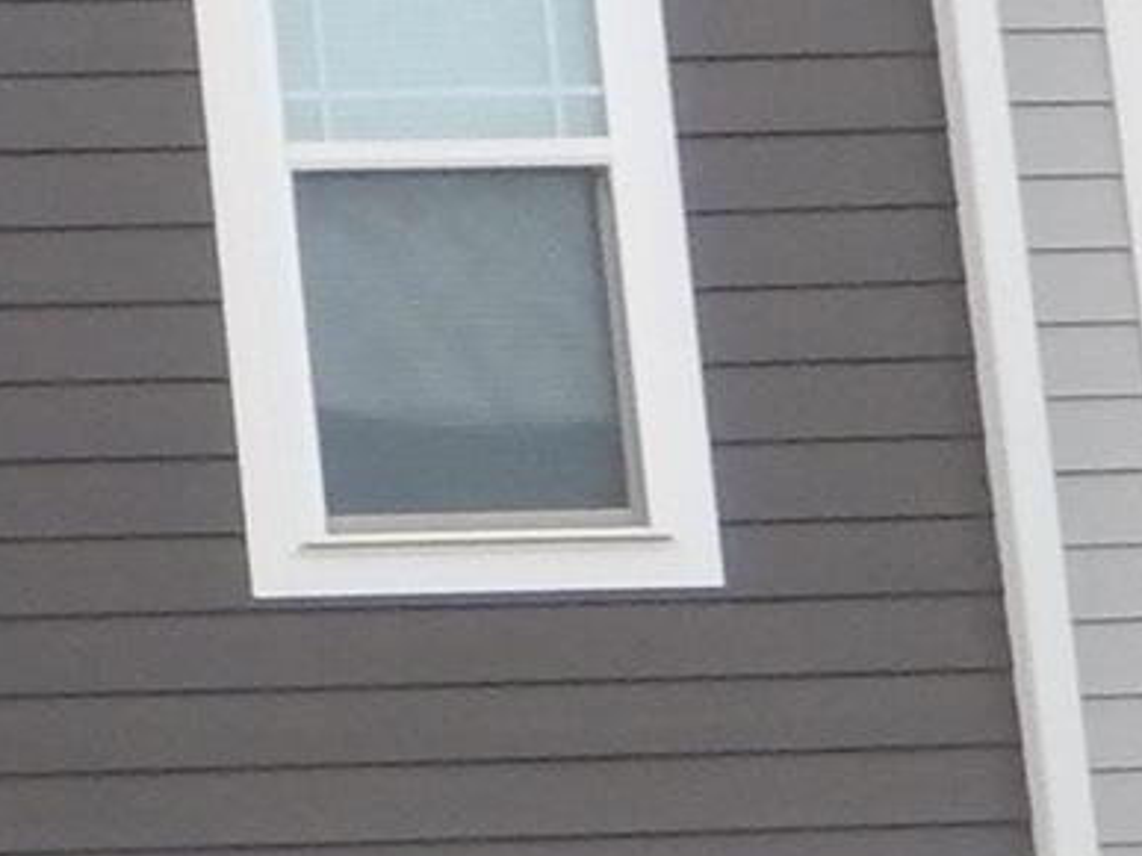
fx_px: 8377
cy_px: 469
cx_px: -2815
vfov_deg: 5.8
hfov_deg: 6.7
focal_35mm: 254
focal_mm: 5.7
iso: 125
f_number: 3.8
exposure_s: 1/80
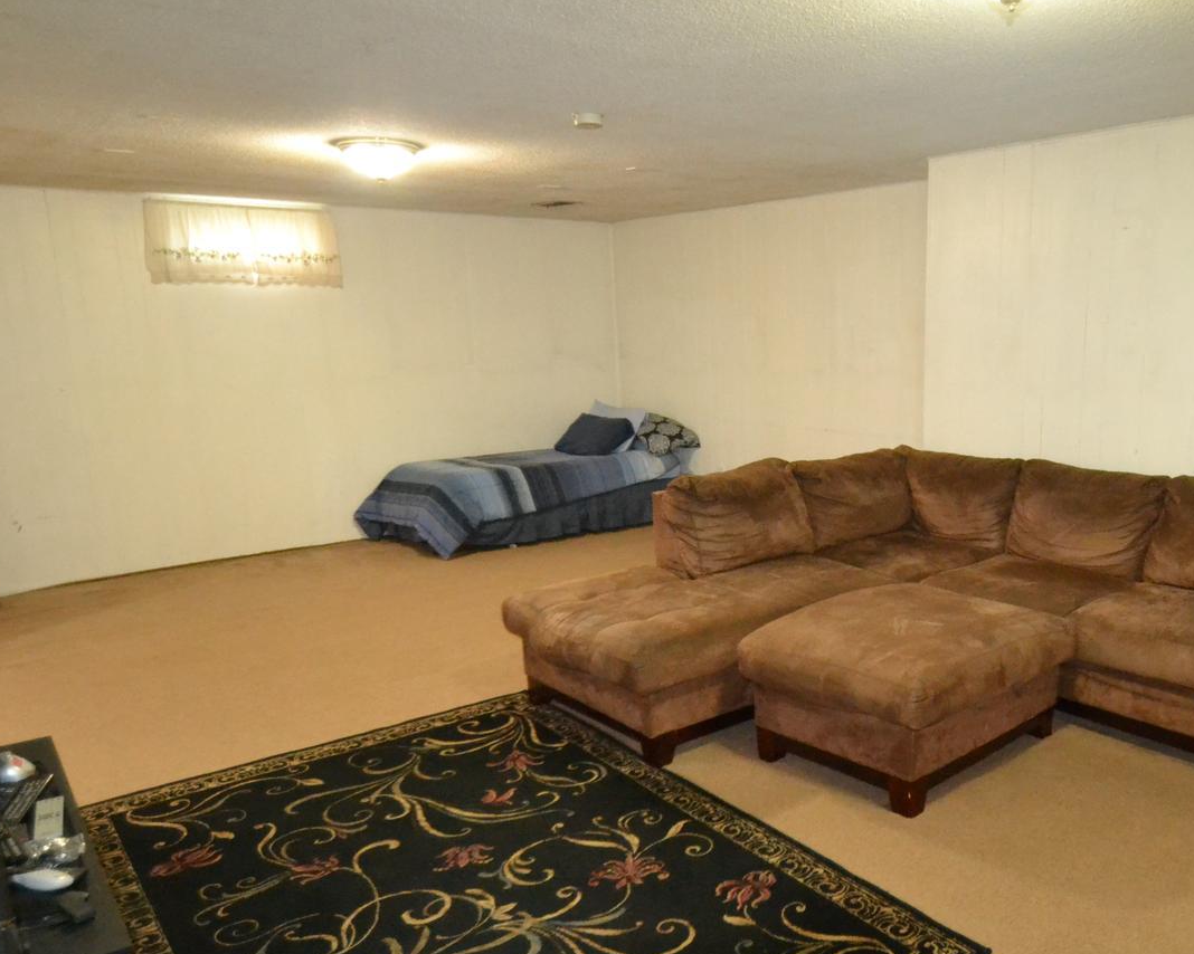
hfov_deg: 62.0
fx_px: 954
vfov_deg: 53.0
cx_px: 823
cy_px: 545
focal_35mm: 27
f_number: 3.5
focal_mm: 10
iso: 3200
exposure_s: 1/60
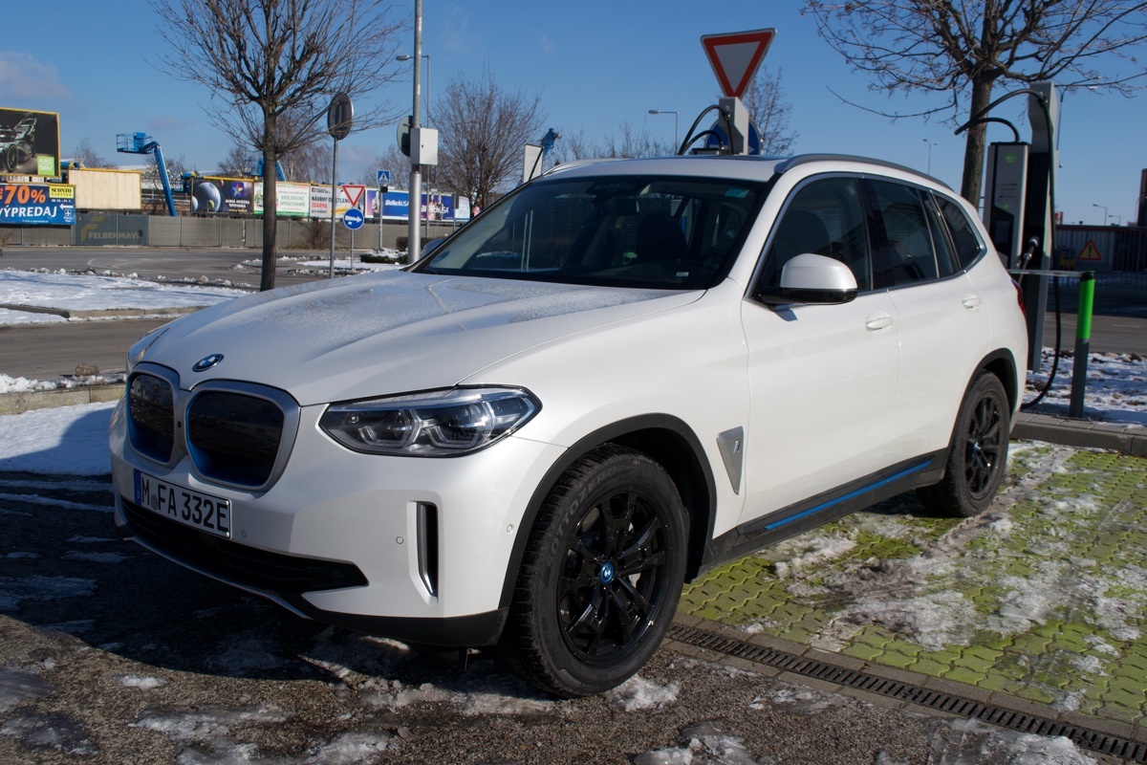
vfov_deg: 40.0
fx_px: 1051
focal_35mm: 33
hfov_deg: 57.2
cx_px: 574
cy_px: 382
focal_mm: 22
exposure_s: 1/320
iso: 100
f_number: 9
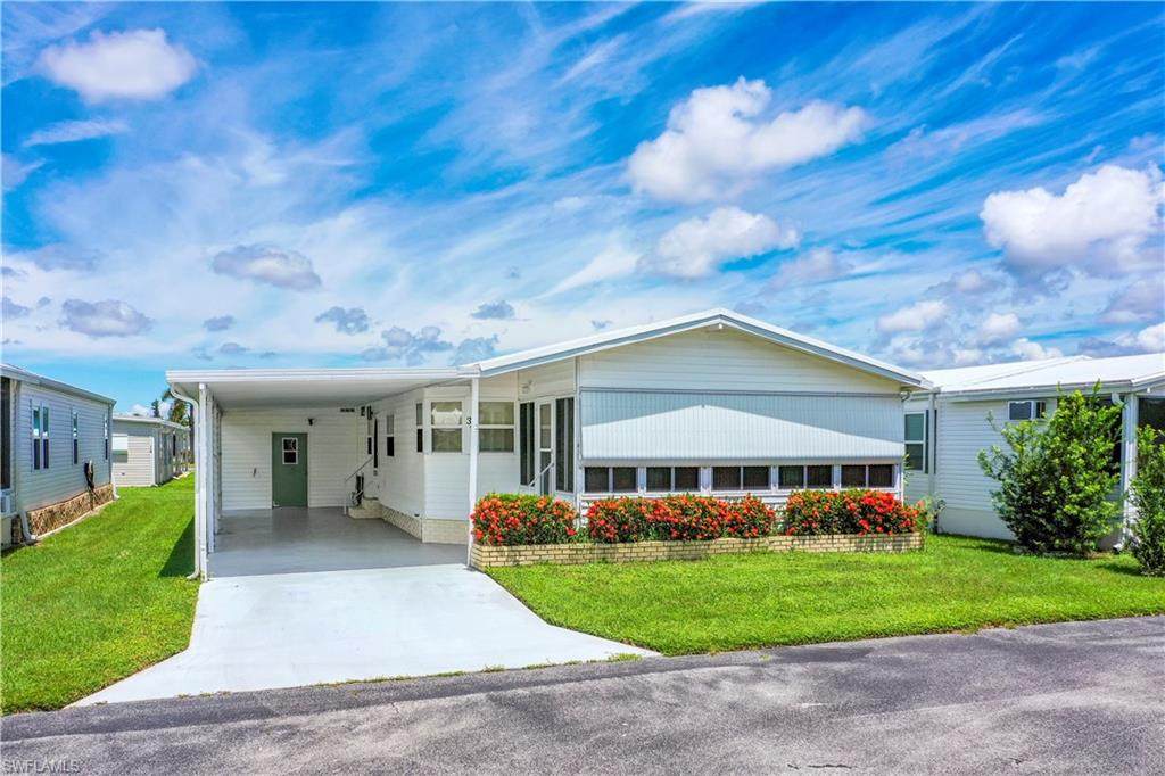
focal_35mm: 28
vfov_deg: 46.4
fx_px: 906
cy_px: 388
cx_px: 582
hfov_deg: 65.5
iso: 100
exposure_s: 1/640
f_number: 6.3
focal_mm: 10.26
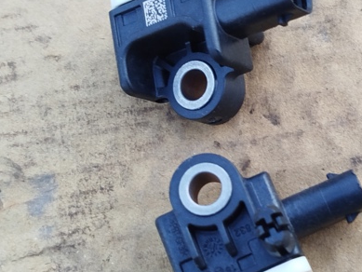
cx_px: 252
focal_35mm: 79
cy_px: 130
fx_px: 826
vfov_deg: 18.7
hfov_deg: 24.5
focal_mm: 5.31
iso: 400
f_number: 1.7
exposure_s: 1/33
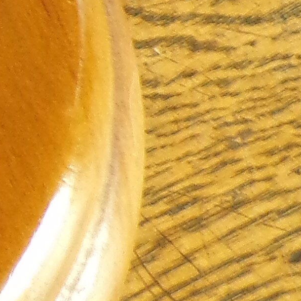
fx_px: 2430
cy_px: -107
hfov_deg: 6.6
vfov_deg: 7.0
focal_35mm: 247
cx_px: -496
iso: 258
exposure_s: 1/20
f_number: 3.3
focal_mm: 6.6
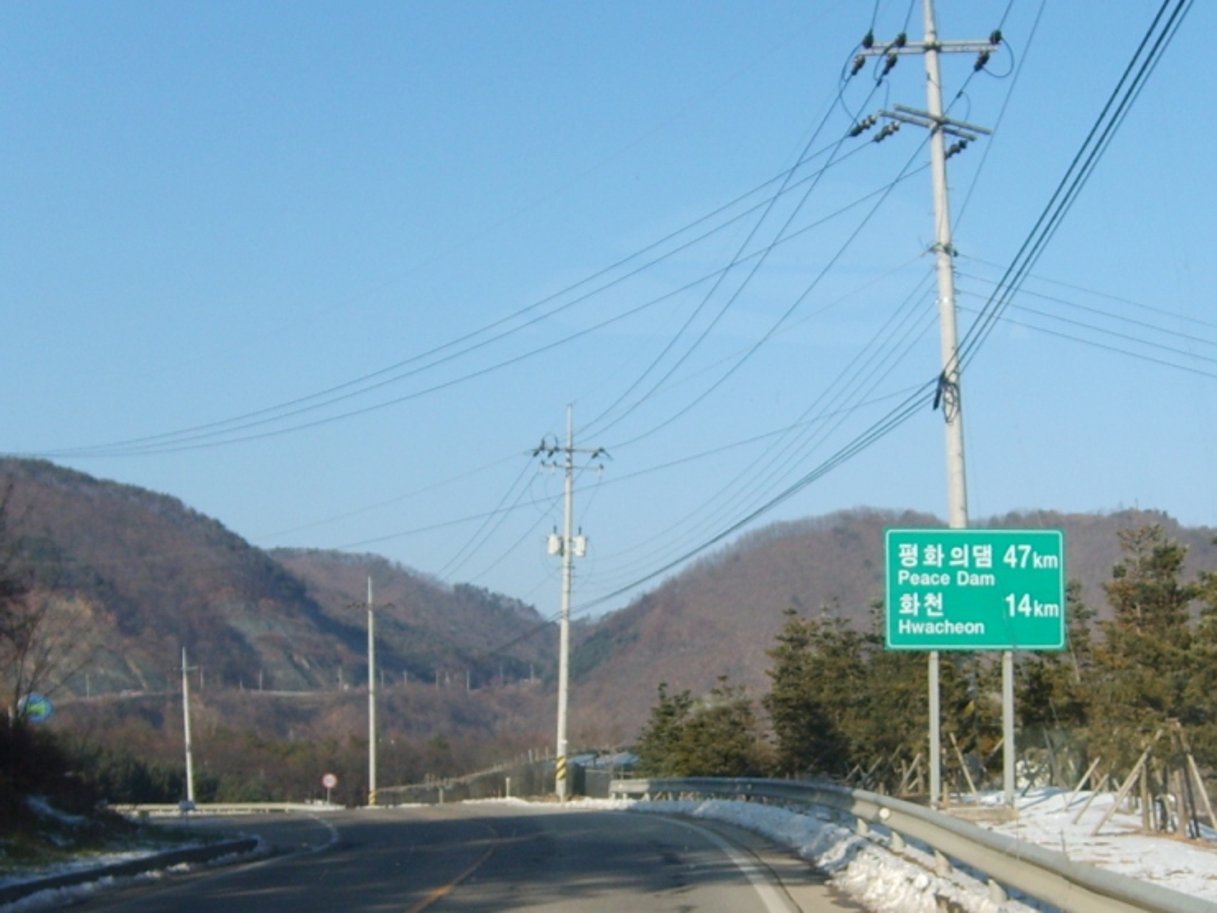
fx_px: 1231
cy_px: 456
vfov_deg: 40.7
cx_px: 608
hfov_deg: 52.6
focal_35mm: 35
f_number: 2.8
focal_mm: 5.8
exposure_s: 1/1000
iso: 50
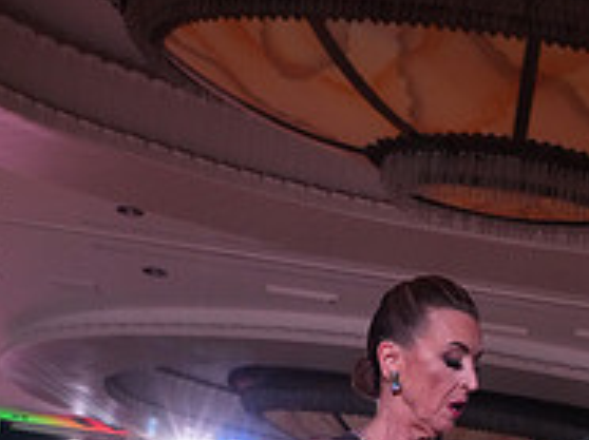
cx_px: 575
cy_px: 772
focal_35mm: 99
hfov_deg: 19.3
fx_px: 1682
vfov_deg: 13.5
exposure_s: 1/320
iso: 5000
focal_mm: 33
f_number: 5.6
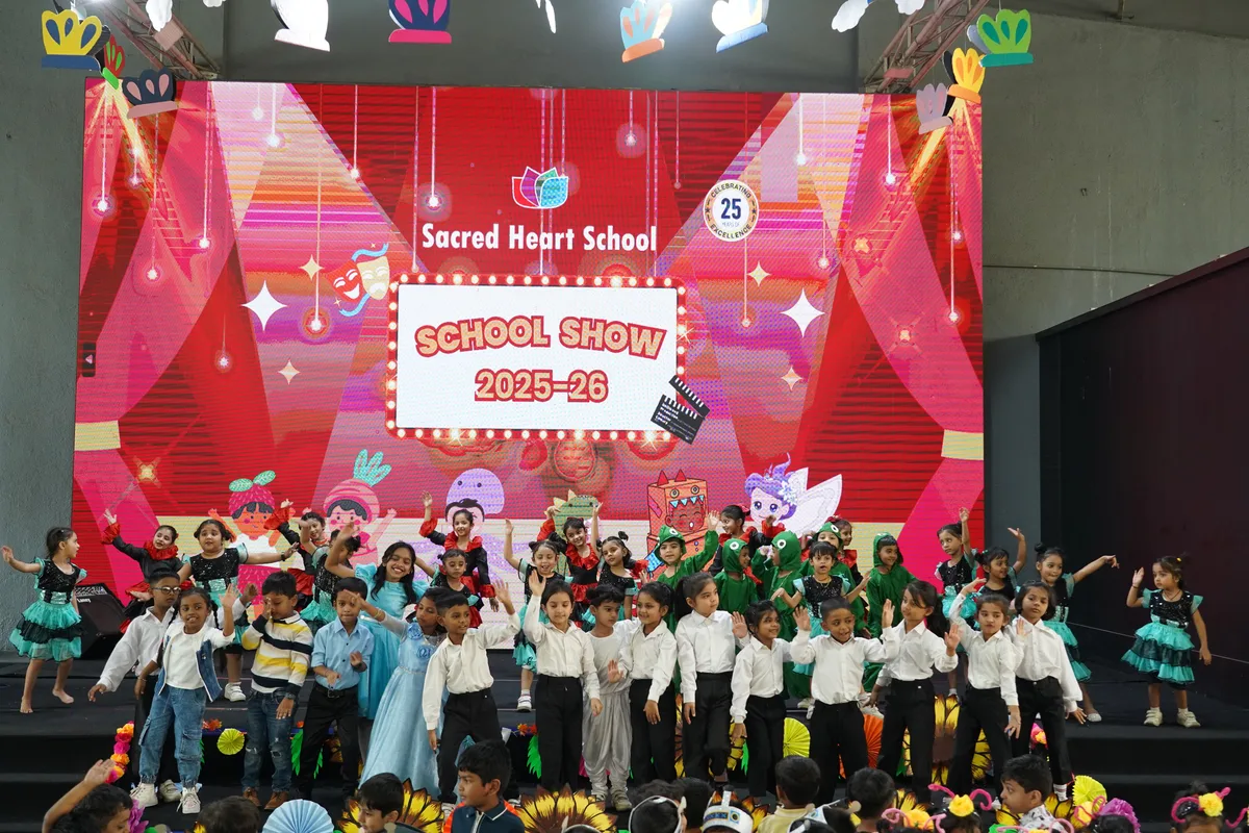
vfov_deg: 35.1
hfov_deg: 50.7
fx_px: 1318
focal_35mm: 38
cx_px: 624
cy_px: 416
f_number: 4.5
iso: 3200
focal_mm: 38
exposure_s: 1/160
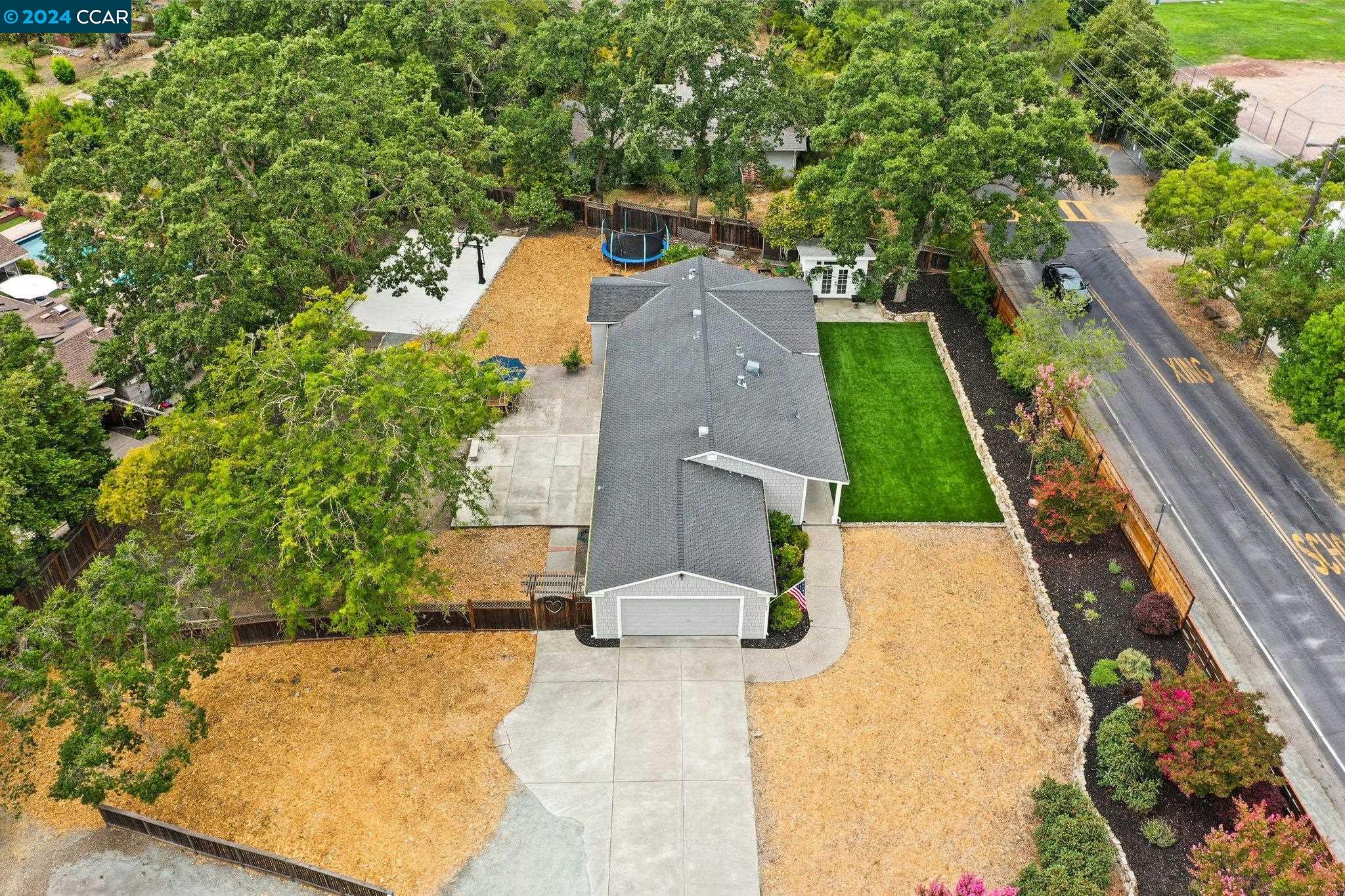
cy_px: 448
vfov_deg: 46.4
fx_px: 1046
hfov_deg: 65.5
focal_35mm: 28
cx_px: 672
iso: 100
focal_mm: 10.26
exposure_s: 1/160
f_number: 5
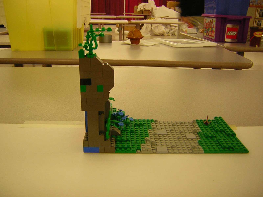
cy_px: 98
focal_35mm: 36
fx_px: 274
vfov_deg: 39.7
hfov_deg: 51.4
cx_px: 132
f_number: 2.6
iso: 50
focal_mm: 4.7
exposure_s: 1/8
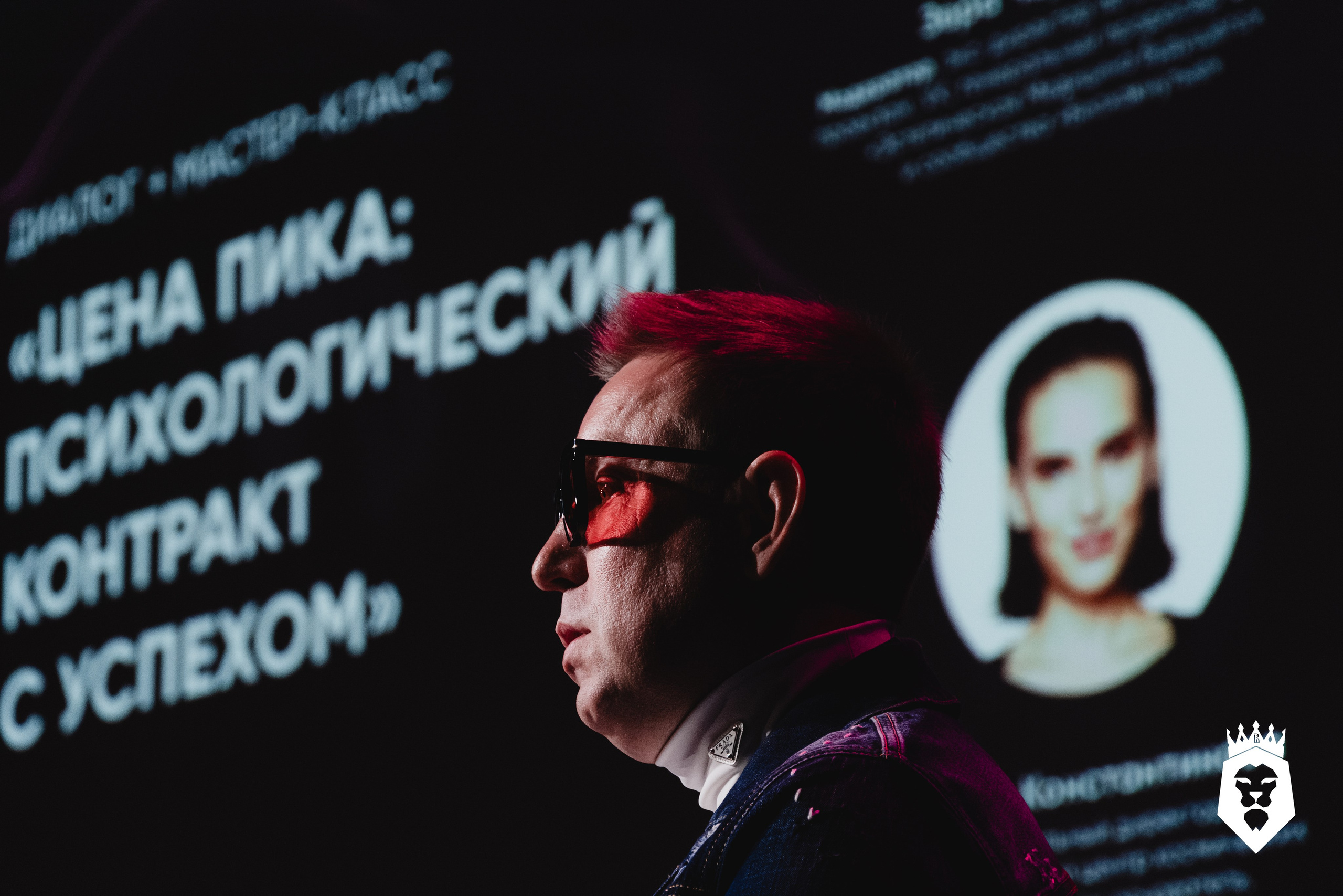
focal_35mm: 130
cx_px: 672
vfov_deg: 10.5
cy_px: 448
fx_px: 4868
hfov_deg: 15.7
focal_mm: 87
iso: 2000
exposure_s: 1/250
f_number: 5.6
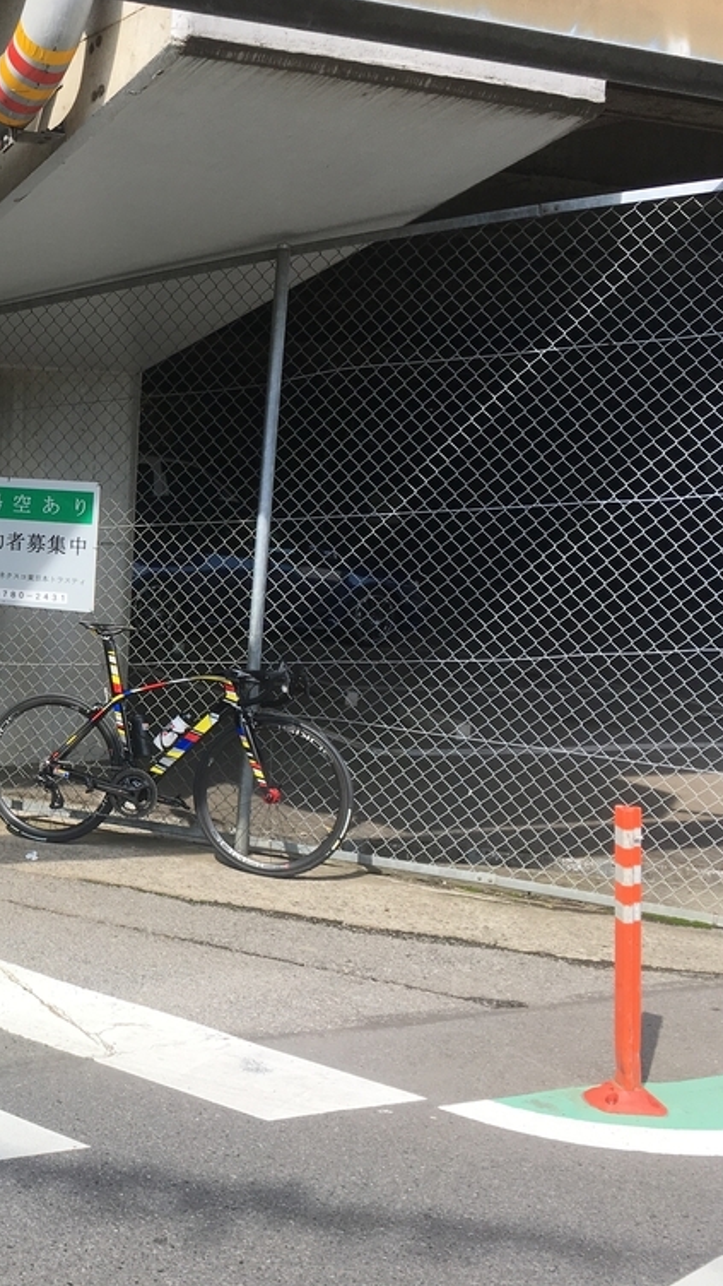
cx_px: -96
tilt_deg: -8.0
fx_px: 1466
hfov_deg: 25.5
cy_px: 640
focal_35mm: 43
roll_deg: -2.0
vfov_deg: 47.4
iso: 25
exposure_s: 1/864
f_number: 2.2
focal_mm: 4.15
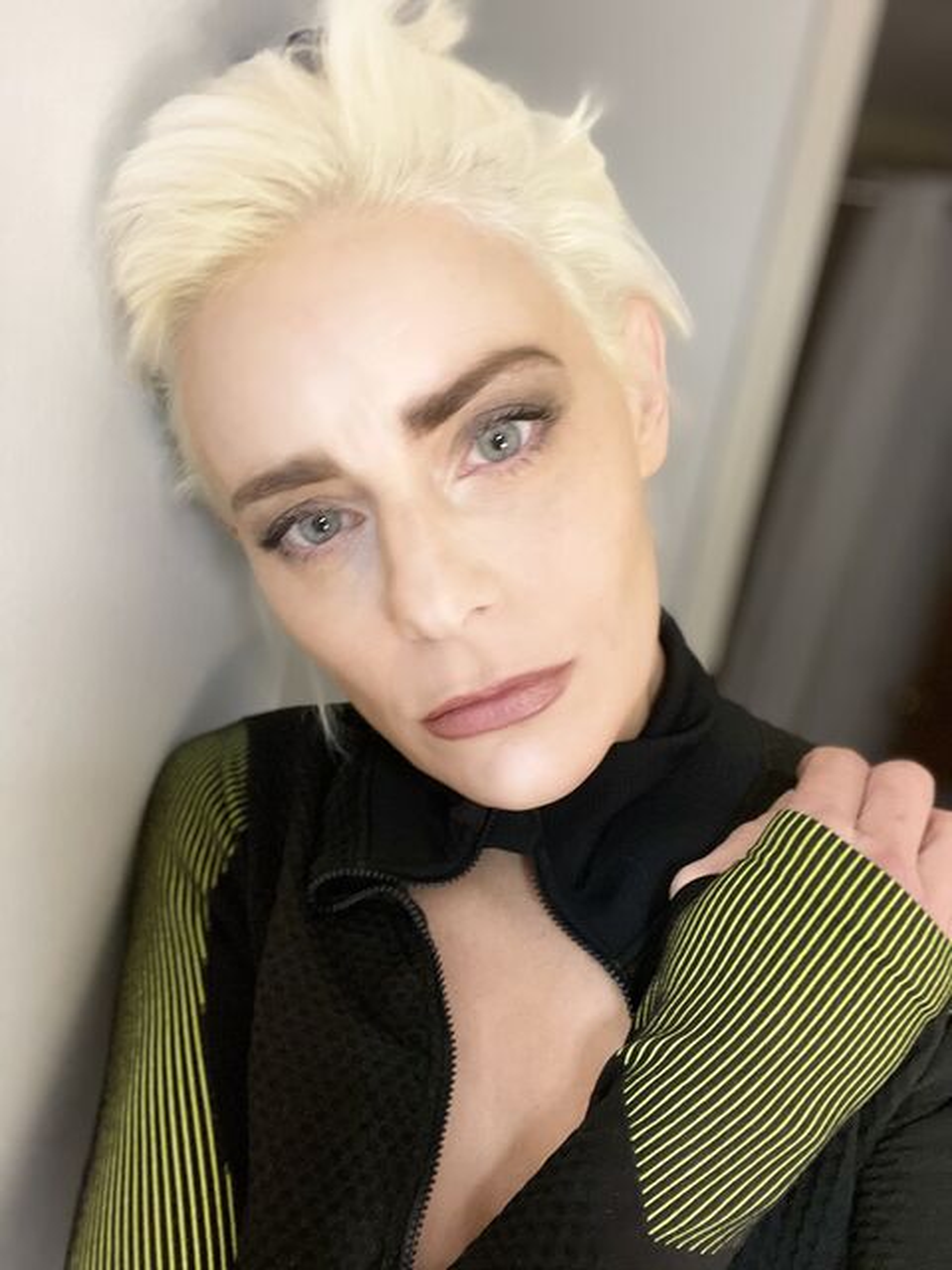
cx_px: 476
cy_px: 635
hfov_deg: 46.8
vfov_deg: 60.0
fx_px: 1100
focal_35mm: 30
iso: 250
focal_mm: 2.71
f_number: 2.2
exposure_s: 1/60
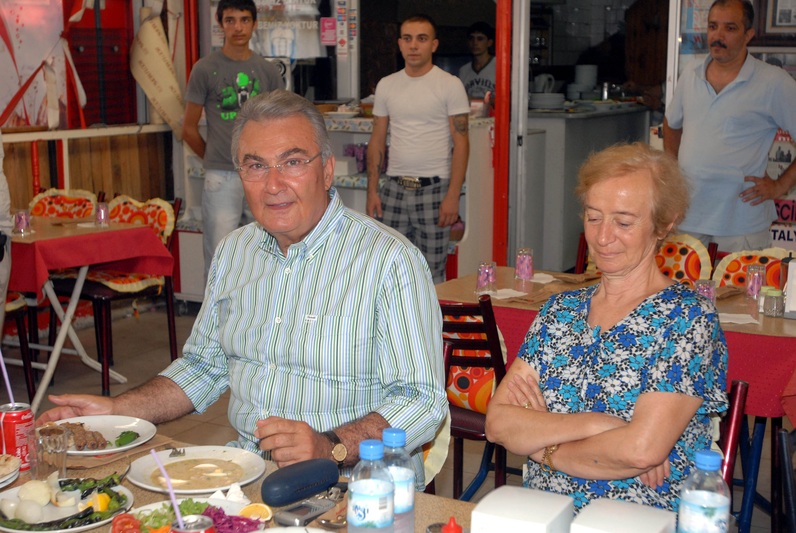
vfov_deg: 25.8
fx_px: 1162
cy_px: 266
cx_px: 398
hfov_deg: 37.8
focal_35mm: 52
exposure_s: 1/60
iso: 400
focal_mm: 35
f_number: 4
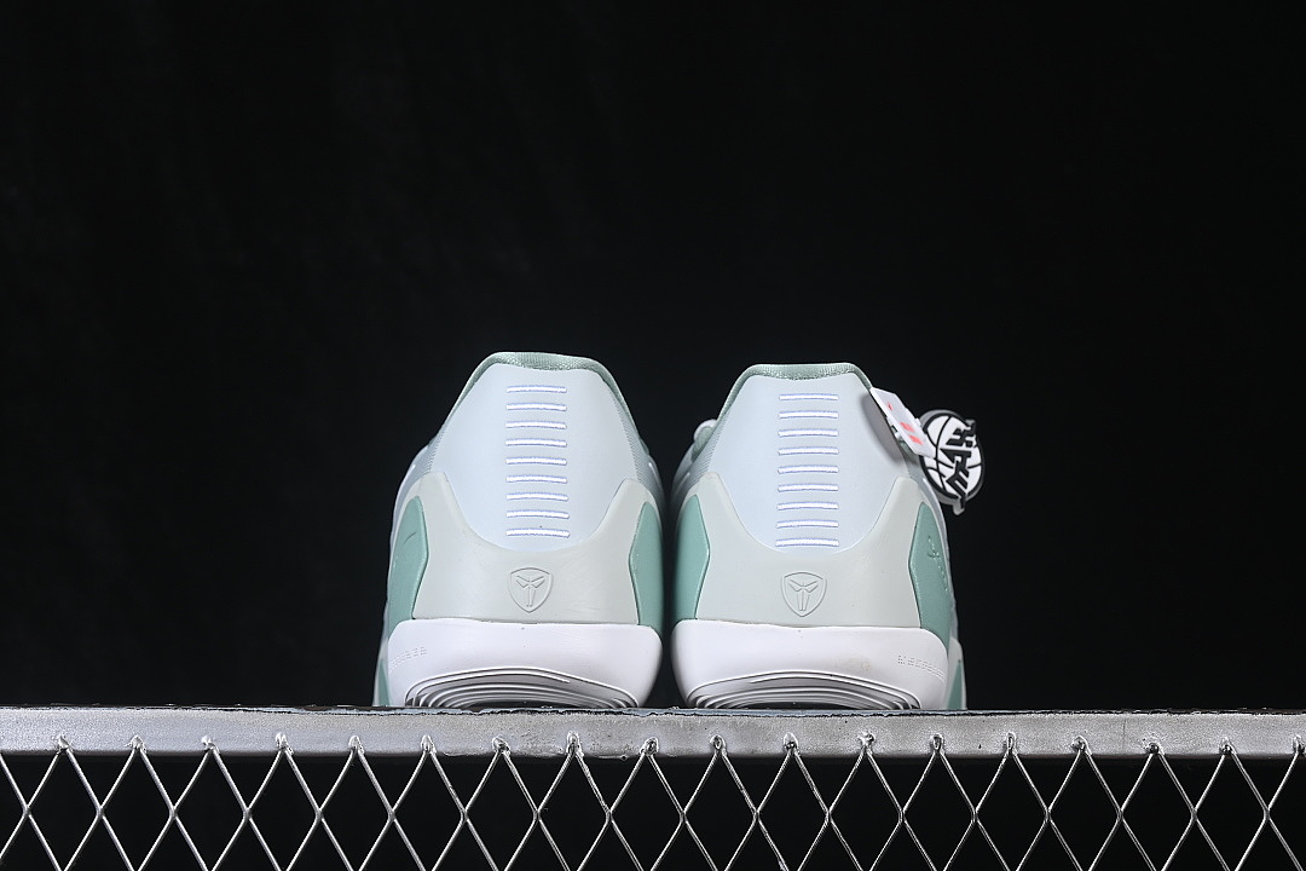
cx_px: 653
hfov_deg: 27.0
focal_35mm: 75
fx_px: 2721
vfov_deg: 18.2
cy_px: 436
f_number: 8
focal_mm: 50
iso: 160
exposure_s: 1/80
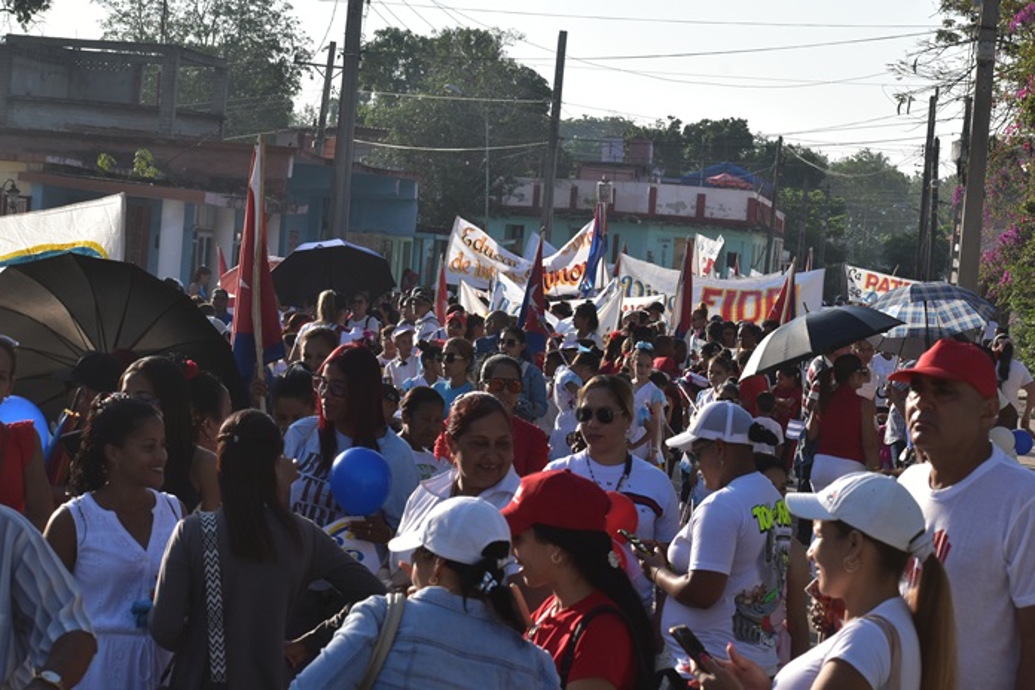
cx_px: 518
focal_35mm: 105
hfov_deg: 19.5
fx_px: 3019
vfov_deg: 13.0
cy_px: 345
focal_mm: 70
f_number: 11
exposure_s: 1/400
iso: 400
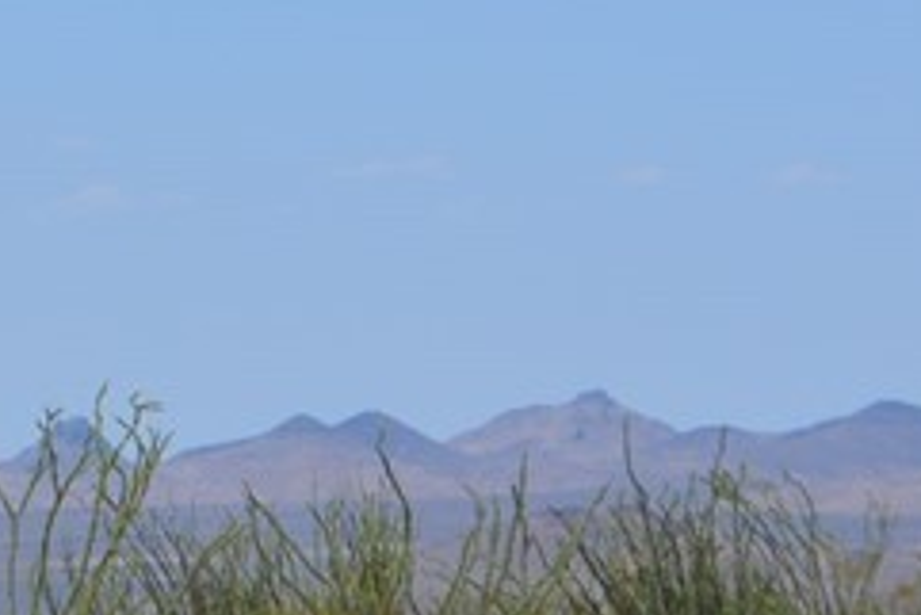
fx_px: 9503
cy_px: 111
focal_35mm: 371
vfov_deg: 3.7
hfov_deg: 5.5
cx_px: -256
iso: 400
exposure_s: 1/2000
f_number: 7.1
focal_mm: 55
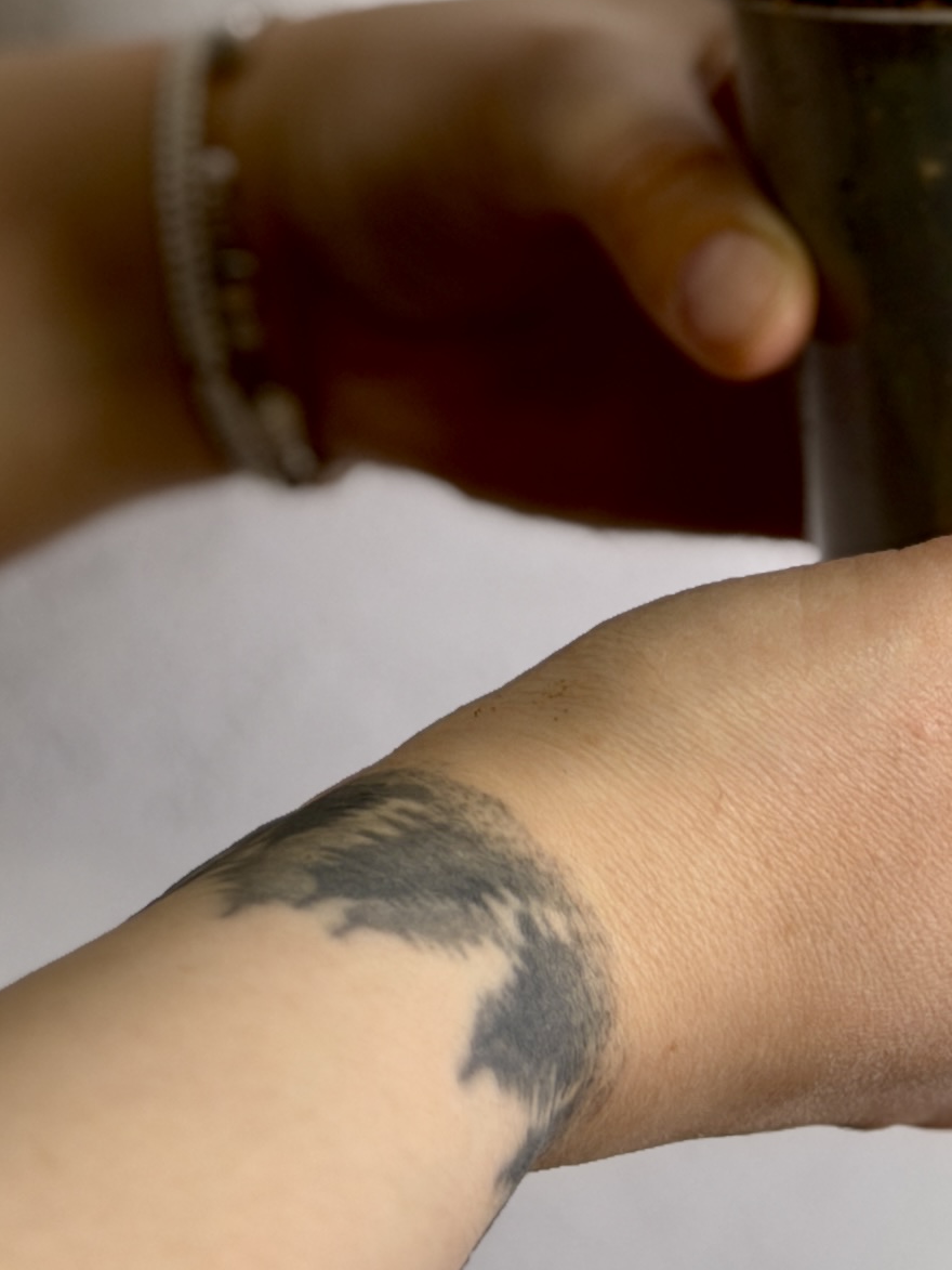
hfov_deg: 9.0
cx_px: 874
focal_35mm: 165
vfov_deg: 11.3
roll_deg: -0.5
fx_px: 6049
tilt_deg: -6.4
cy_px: -826
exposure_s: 1/259
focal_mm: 6.76
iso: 64
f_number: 1.78
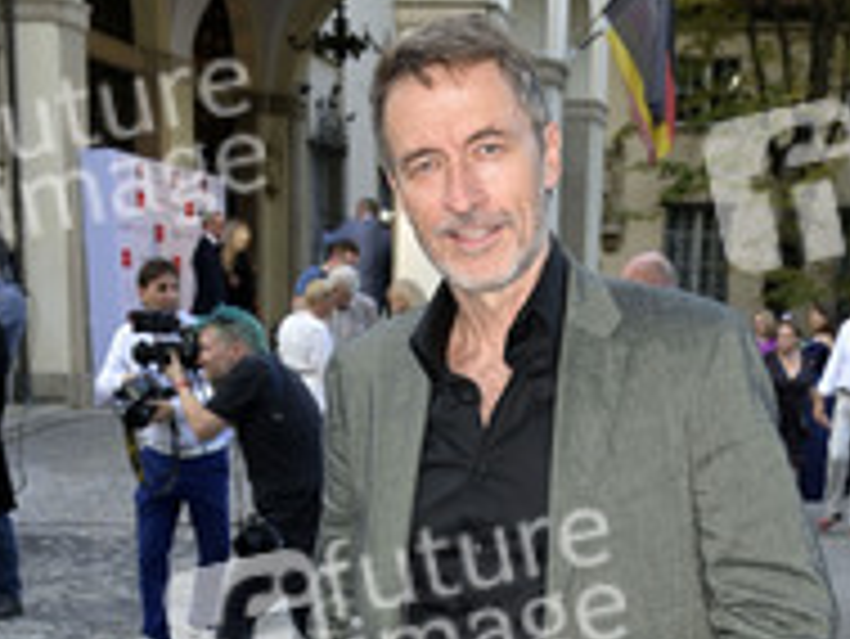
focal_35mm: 69
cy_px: 842
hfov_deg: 28.1
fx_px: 1695
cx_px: 526
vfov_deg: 19.6
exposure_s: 1/125
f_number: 5.6
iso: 1250
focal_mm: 34
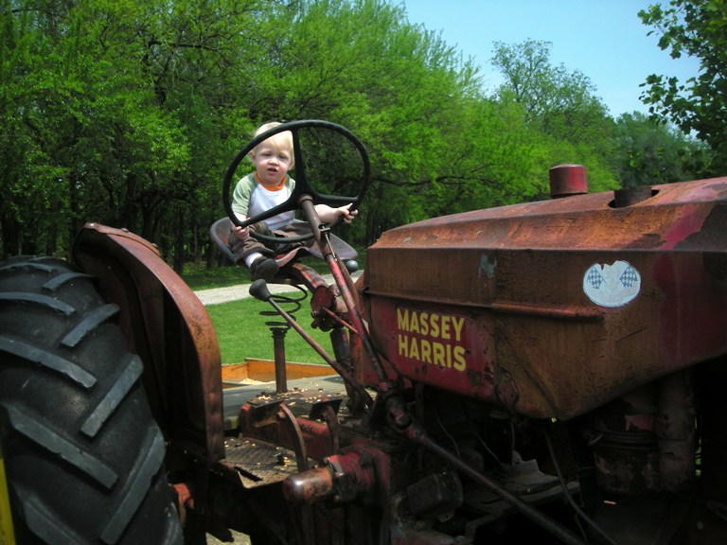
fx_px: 735
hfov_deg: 52.6
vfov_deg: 40.7
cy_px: 272
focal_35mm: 35
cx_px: 364
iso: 50
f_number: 5.7
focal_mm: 5.7
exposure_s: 1/336
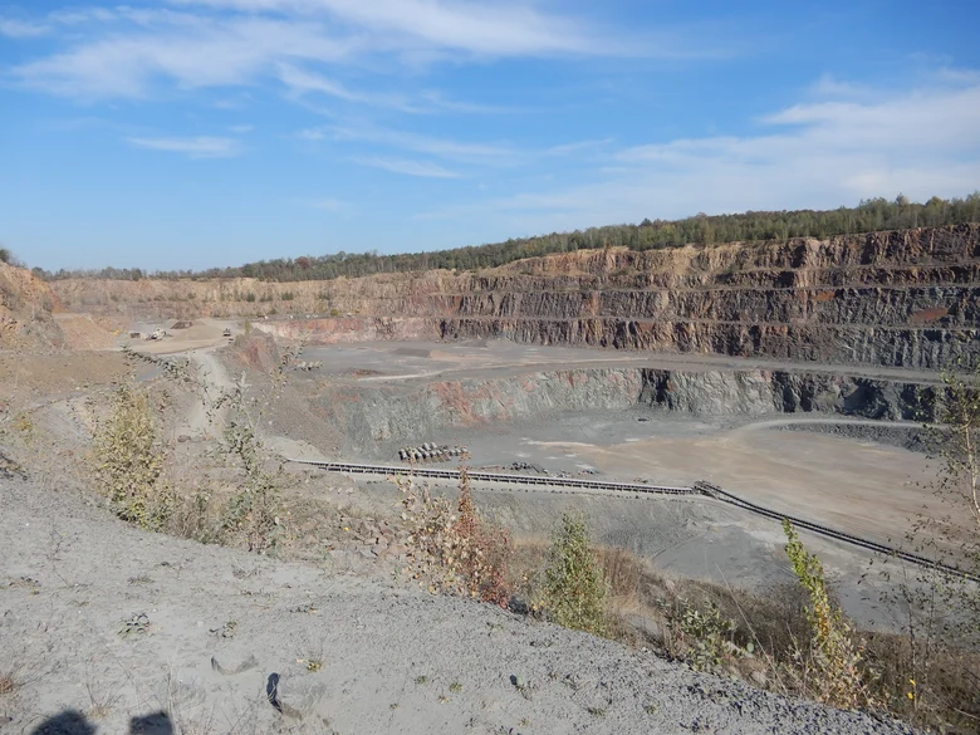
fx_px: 679
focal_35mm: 24
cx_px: 490
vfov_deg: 56.8
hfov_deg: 71.6
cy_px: 368
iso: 80
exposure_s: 1/1250
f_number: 3.4
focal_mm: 4.3
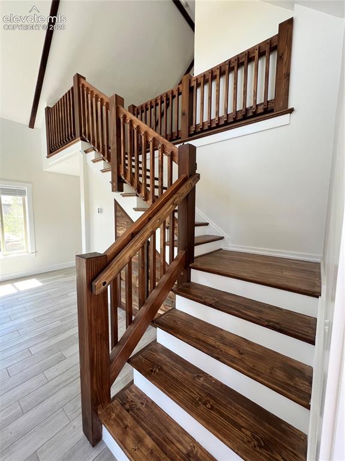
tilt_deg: -5.6
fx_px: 173
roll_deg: -1.1
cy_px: 230
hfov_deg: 89.9
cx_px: 172
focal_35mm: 13
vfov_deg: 106.2
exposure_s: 1/99
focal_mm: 1.57
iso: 100
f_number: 1.8
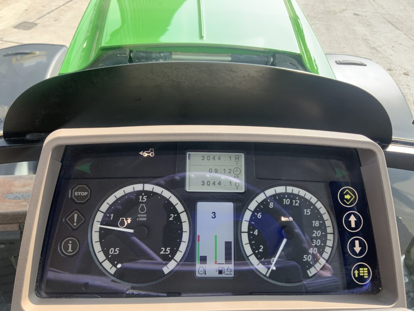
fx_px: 347
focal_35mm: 29
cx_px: 207
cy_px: 156
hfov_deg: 61.7
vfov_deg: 48.2
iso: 16
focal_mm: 3
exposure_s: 1/236
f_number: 1.8
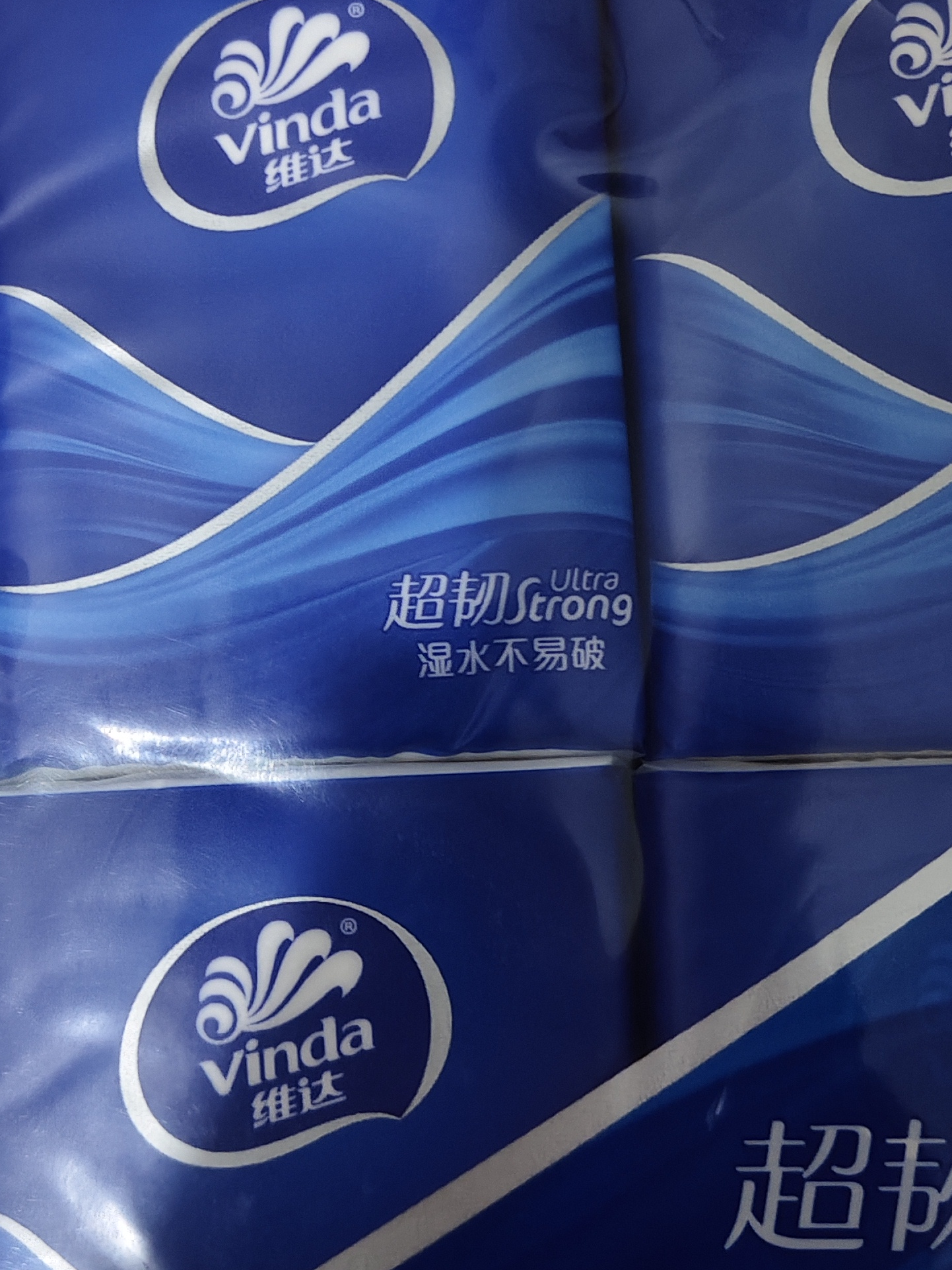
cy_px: 552
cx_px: 312
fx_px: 1797
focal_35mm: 49
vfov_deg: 38.8
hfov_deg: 29.5
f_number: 1.88
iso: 1063
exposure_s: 1/50
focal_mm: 5.56
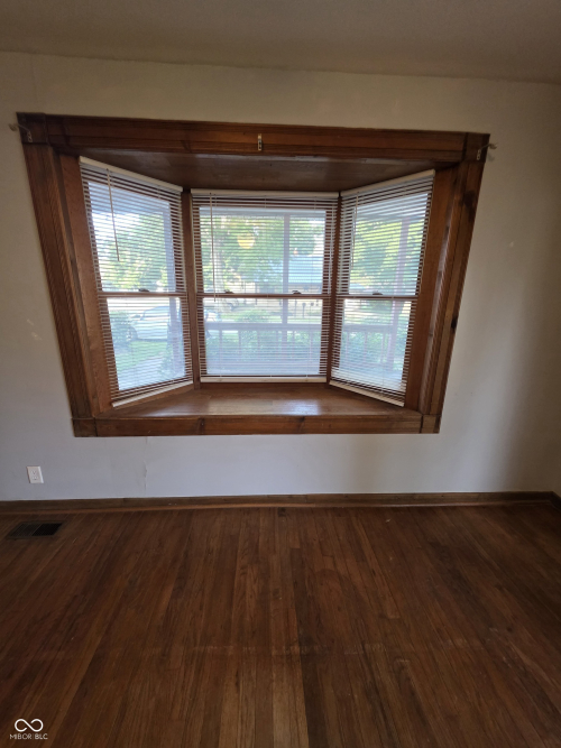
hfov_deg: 89.9
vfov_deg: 106.2
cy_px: 374
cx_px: 280
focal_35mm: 13
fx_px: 281
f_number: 1.9
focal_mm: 2.2
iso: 500
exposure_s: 1/60
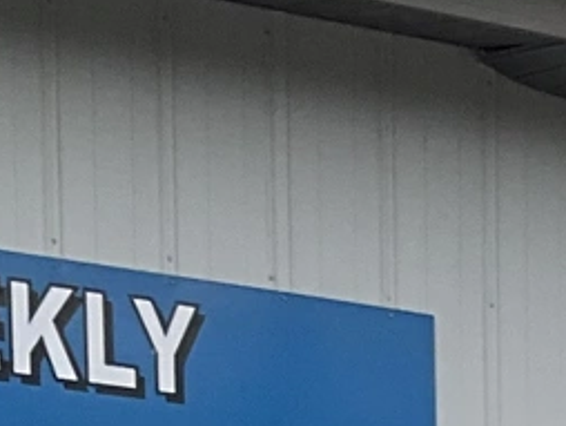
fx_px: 3732
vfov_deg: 5.9
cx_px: 1321
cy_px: 1463
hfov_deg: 8.1
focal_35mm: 228
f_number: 1.8
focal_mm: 3
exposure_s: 1/1626
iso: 25
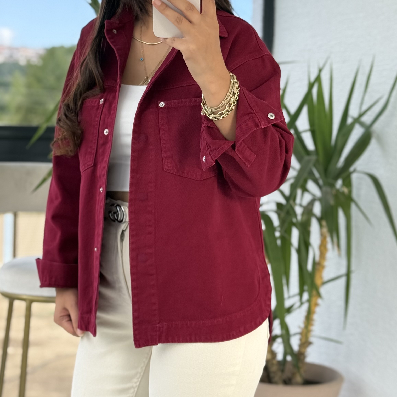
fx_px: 960
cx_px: 183
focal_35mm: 74
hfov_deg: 23.4
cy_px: 136
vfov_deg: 23.3
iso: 80
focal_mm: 6.76
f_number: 1.78
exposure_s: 1/398
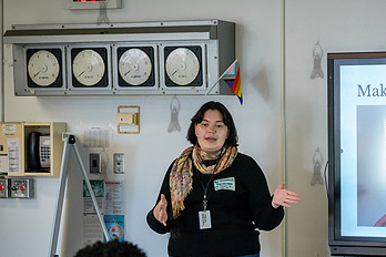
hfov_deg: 17.6
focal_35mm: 115
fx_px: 1233
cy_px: 166
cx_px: 316
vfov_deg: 11.9
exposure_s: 1/400
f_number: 5
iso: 6400
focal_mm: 67
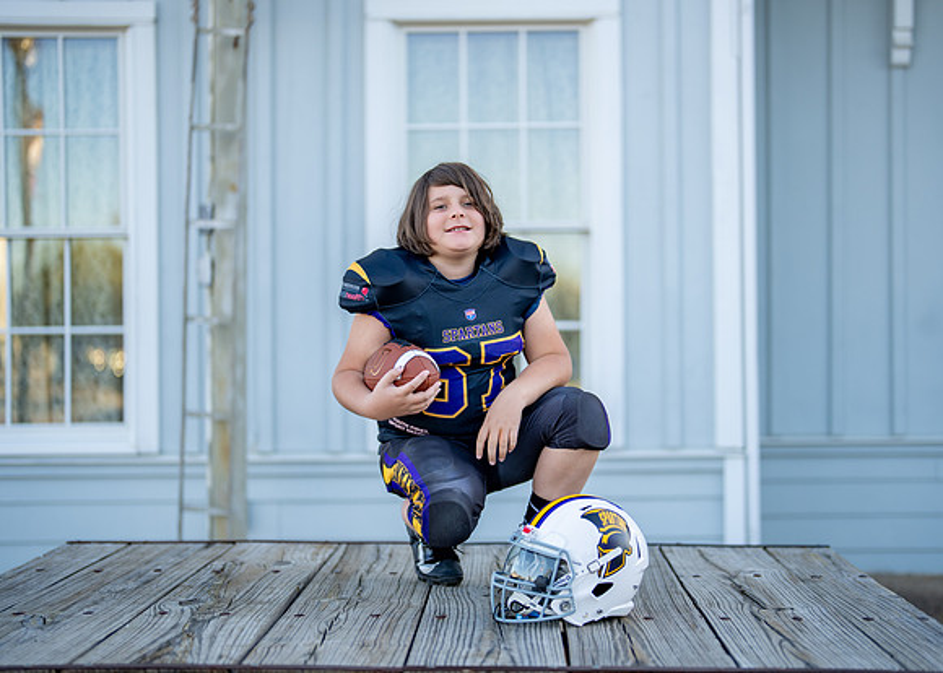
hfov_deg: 36.1
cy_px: 337
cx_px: 489
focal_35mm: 54
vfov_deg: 26.2
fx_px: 1447
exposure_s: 1/1250
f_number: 1.2
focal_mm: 50
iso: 100
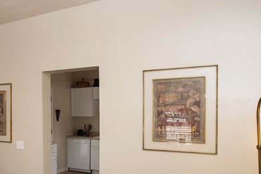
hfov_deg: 43.5
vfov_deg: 34.0
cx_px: 9
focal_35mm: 39
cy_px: 116
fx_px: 283
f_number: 8
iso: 400
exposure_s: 1/60
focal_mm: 14
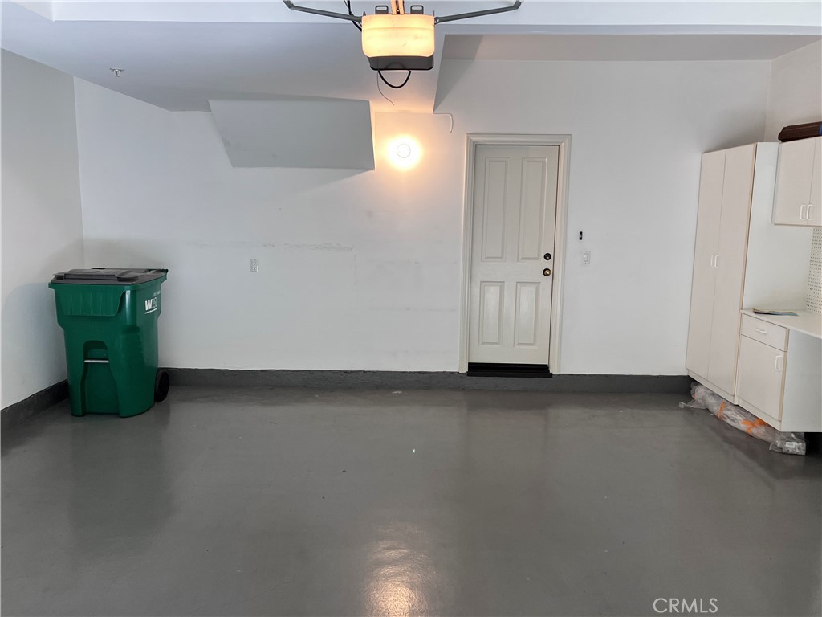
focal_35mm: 28
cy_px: 308
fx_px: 665
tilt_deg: -8.1
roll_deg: -0.6
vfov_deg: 49.7
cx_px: 411
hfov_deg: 63.4
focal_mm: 3.99
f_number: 1.8
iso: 80
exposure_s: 1/120
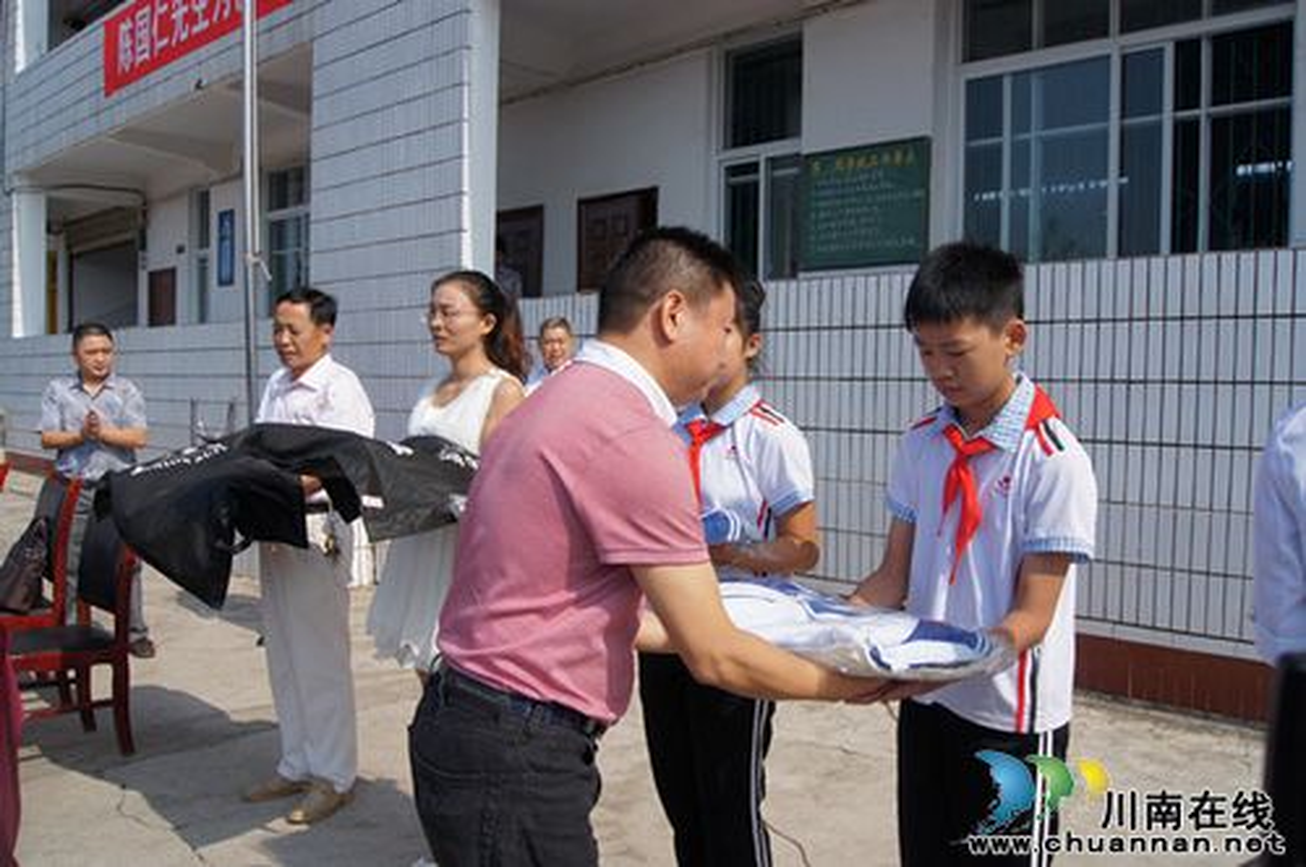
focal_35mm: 30
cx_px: 653
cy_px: 434
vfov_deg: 43.5
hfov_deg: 62.0
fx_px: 1087
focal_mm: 20
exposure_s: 1/320
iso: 200
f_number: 10
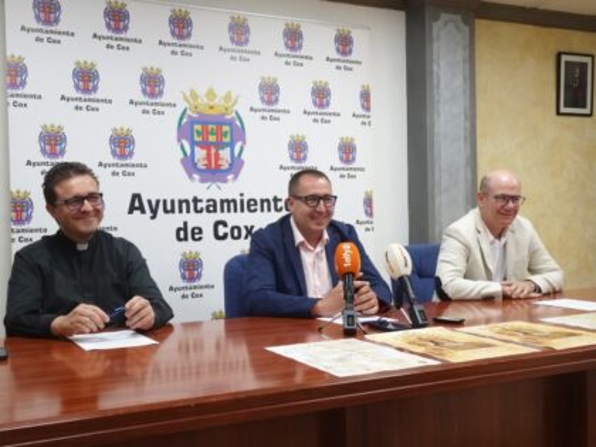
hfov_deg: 46.8
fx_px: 689
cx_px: 298
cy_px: 224
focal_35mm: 40
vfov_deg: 36.0
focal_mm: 6.64
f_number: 4
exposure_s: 1/40
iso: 400
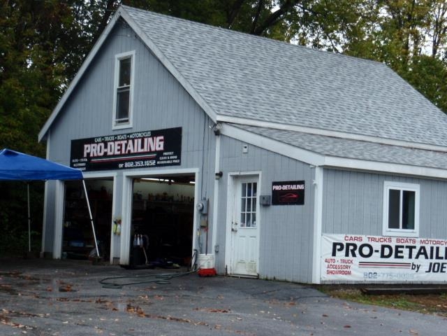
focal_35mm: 70
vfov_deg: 21.0
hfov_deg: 27.8
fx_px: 904
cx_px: 224
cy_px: 168
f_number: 4.9
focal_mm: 12.5
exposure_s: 1/100
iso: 64
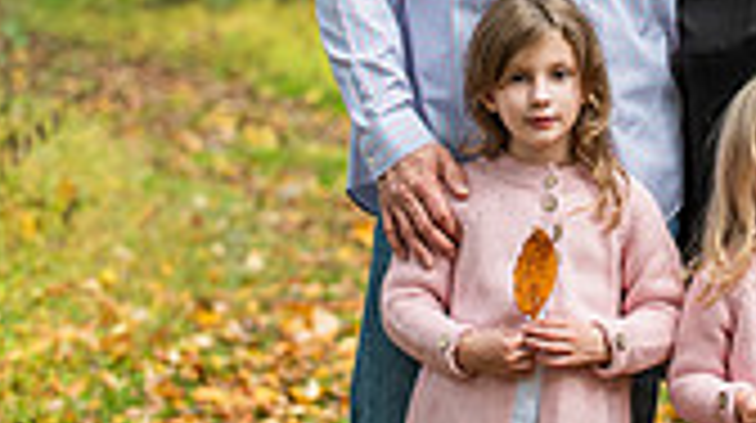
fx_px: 5506
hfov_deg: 7.8
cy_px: -72
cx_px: 639
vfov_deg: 4.4
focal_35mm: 275
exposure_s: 1/125
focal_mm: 98
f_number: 4
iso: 640
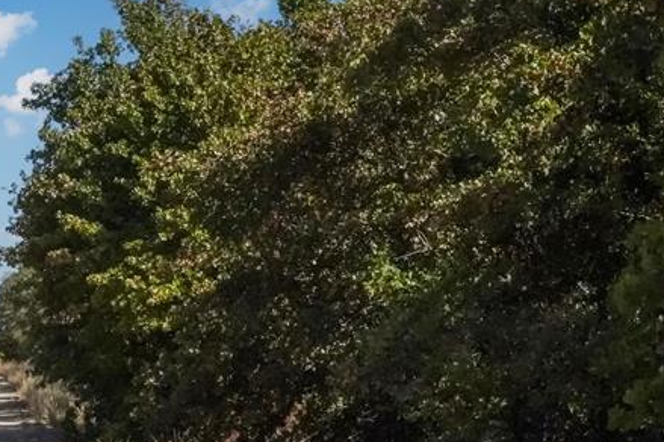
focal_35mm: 112
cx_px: -89
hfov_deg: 17.6
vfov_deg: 12.2
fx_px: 2064
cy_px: 301
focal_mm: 32
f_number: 18
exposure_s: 1/4000
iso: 5000
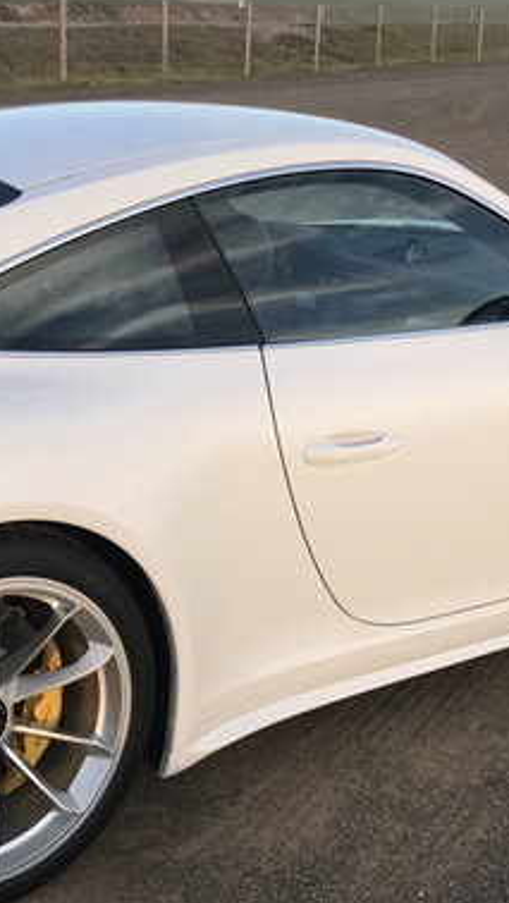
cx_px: 67
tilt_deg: -16.7
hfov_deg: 19.2
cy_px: 502
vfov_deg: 33.8
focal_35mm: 62
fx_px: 1486
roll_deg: +1.0
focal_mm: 3.99
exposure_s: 1/402
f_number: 1.8
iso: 20
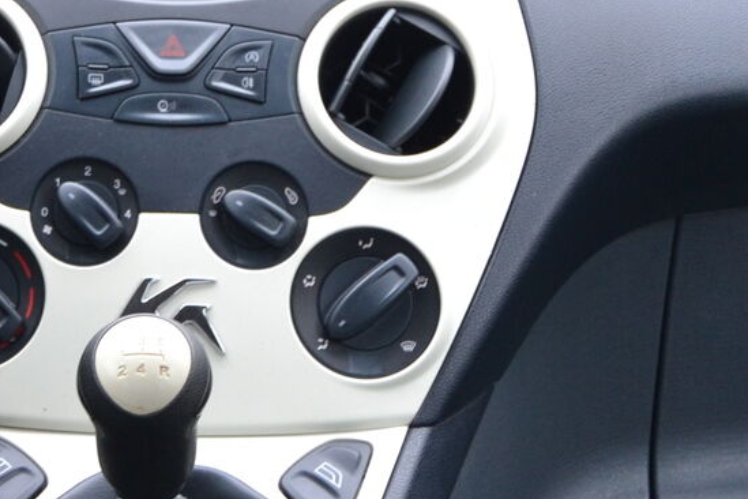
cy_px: 132
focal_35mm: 147
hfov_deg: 13.9
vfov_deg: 9.3
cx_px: 161
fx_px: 3054
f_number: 5
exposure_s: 1/100
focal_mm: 28
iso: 400
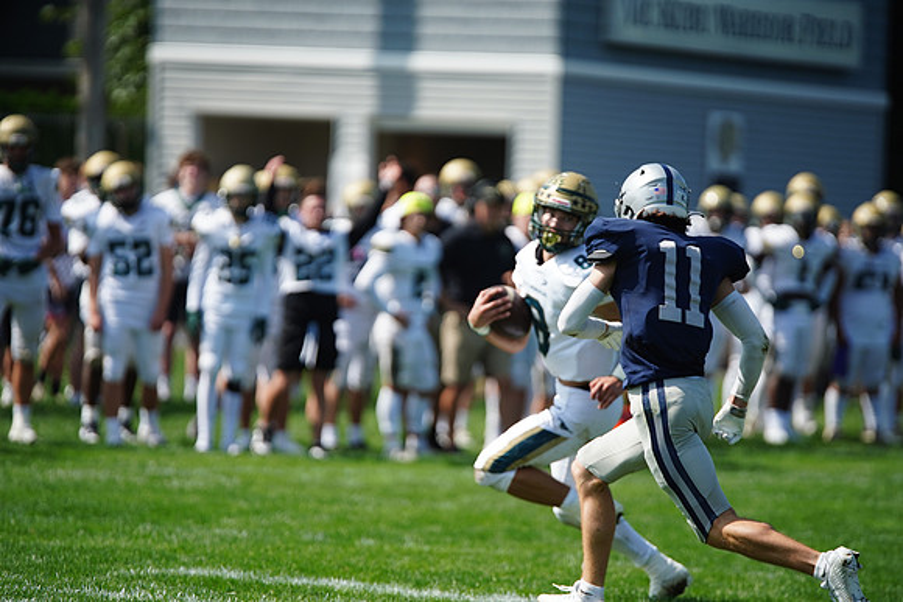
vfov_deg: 5.0
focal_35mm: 274
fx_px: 6874
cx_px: 452
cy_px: 301
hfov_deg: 7.5
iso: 400
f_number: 2.8
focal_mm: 274
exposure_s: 1/5000
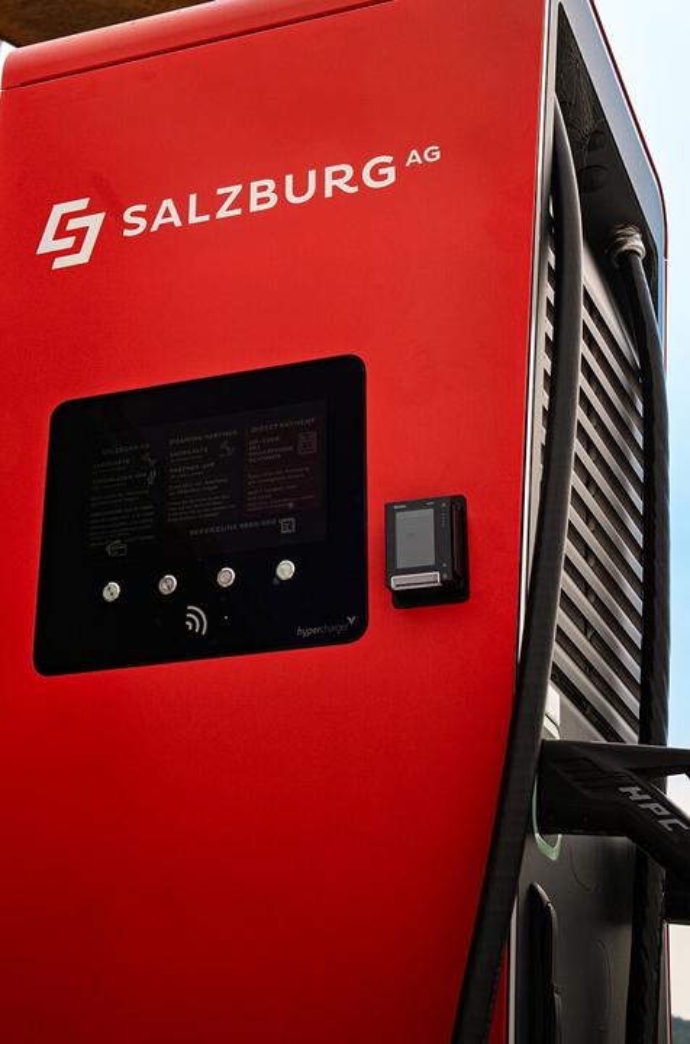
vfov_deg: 41.2
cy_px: 522
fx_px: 1388
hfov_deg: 27.9
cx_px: 345
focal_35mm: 48
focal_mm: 48
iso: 160
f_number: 7.1
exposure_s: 1/400
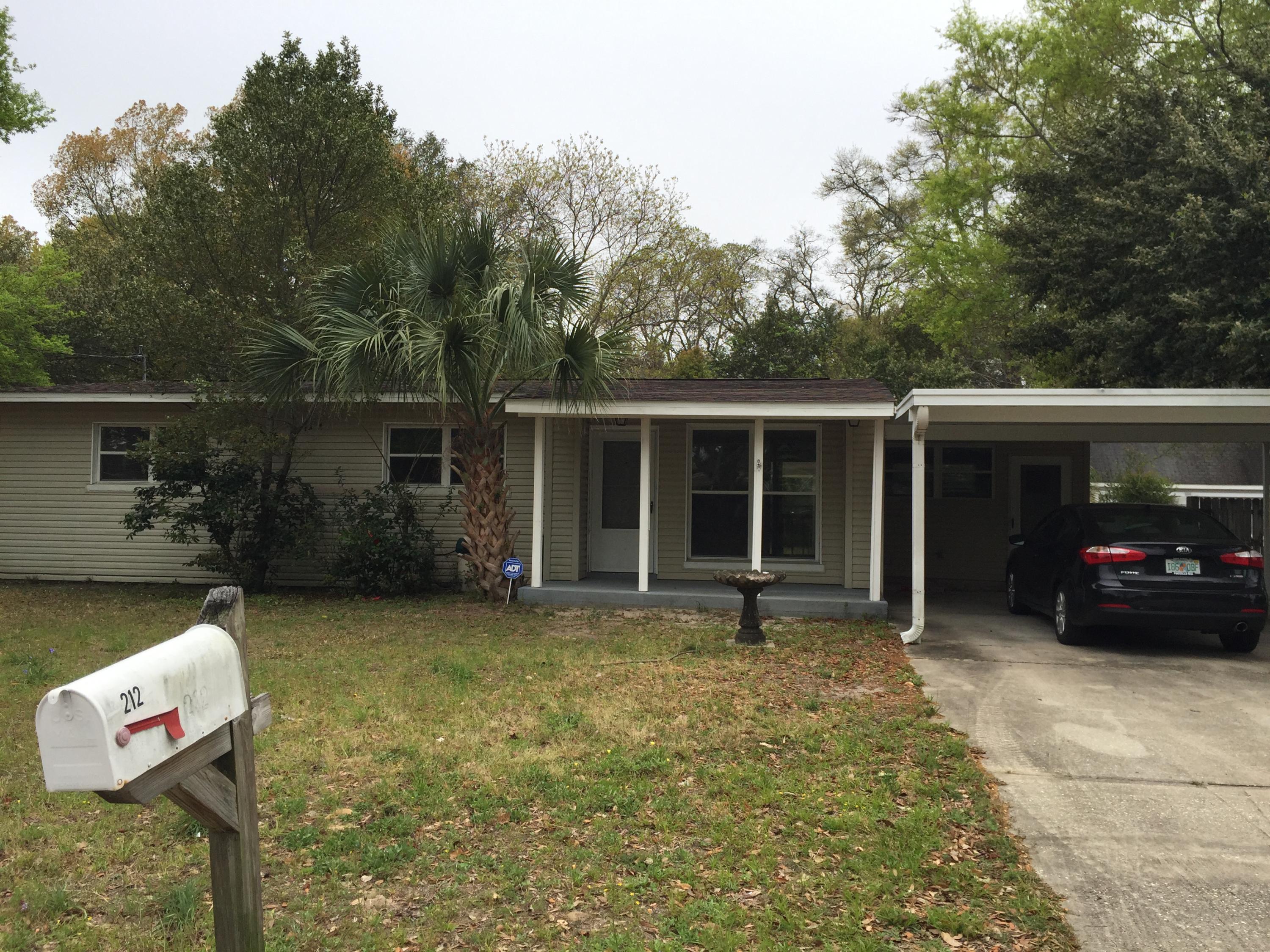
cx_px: 635
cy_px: 476
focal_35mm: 29
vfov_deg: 48.2
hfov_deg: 61.7
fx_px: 1064
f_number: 2.2
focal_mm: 4.15
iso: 32
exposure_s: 1/1099
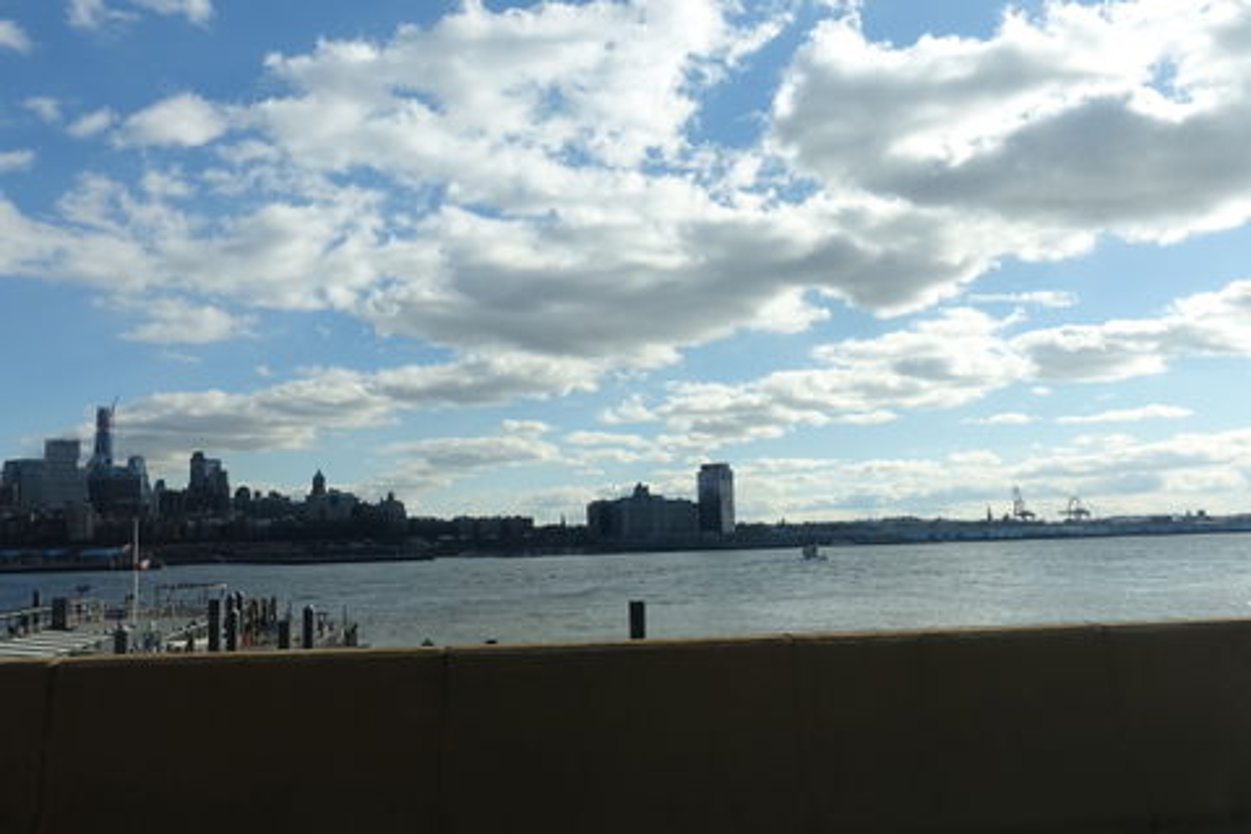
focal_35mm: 31
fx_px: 1077
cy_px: 417
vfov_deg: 42.3
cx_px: 626
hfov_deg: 60.3
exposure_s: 1/800
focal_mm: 11.22
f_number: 5
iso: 125
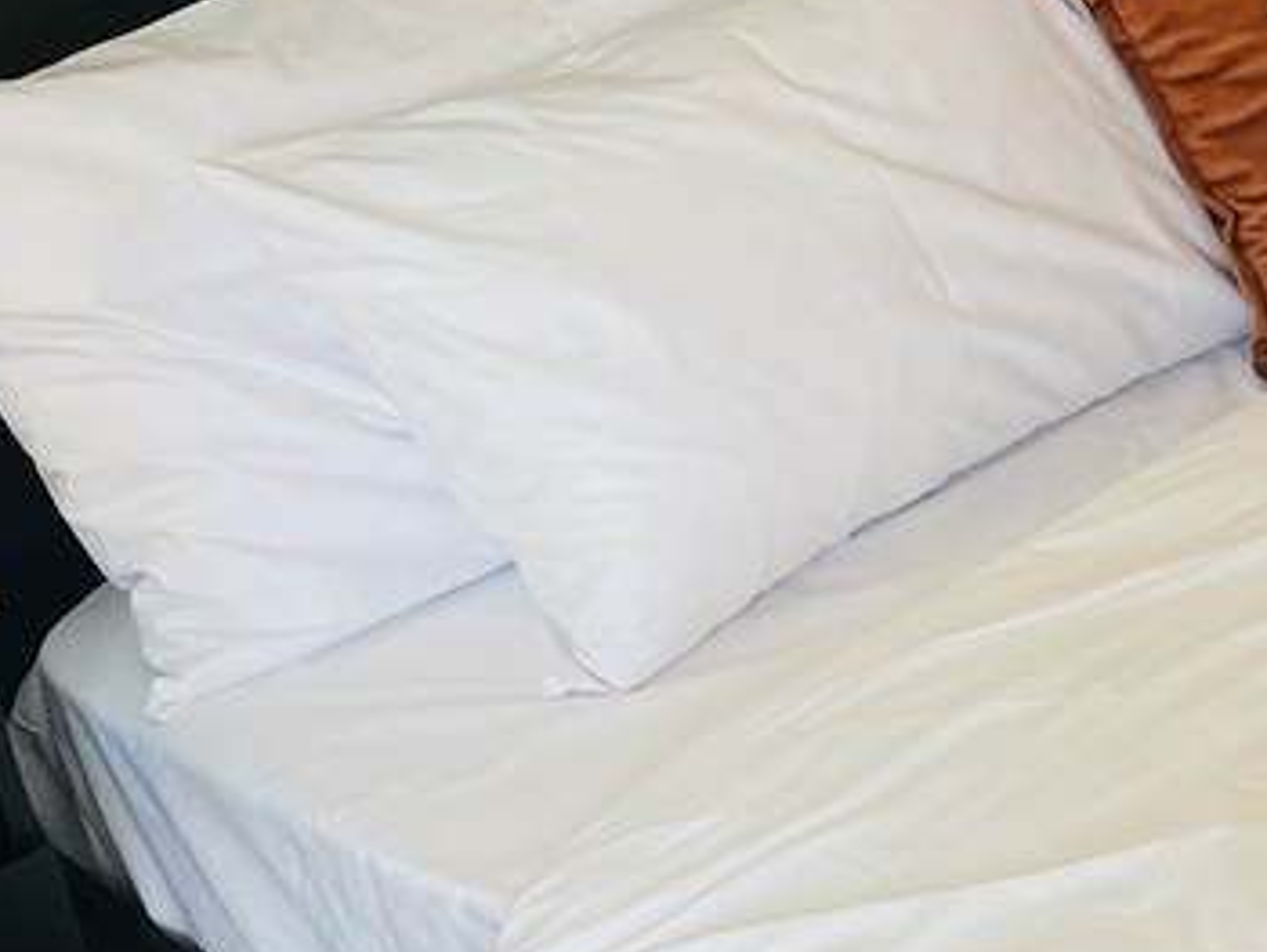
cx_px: 1354
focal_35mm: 95
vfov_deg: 15.6
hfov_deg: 19.8
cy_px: 590
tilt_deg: -29.0
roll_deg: +5.2
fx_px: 3480
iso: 100
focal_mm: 5.1
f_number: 1.6
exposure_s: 1/50
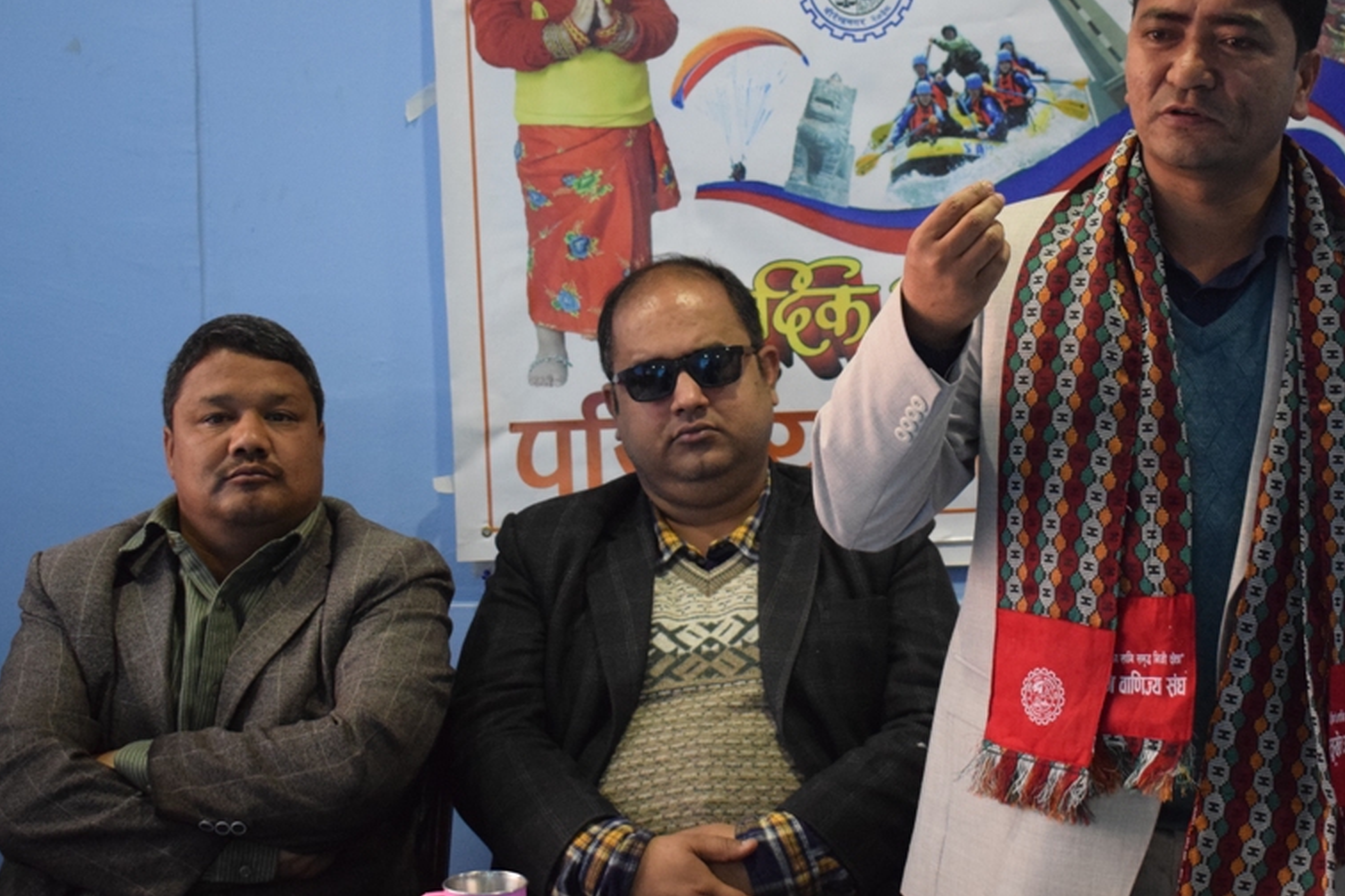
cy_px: 426
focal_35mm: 65
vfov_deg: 20.9
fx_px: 2428
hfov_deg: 30.9
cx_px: 808
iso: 3200
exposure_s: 1/100
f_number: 4.5
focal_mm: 32
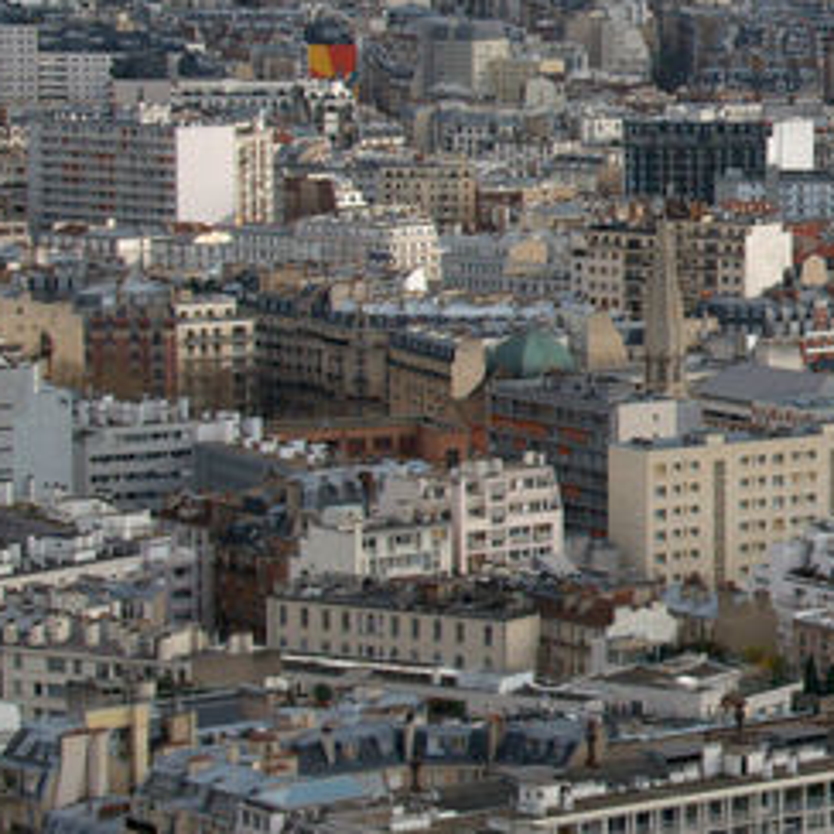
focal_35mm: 188
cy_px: 272
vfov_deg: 9.3
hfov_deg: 9.1
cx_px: 1189
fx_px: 5125
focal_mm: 40
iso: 320
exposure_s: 1/800
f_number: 8
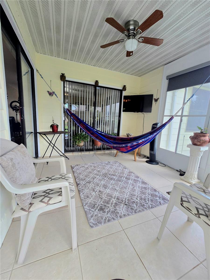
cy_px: 140
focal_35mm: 13
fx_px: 105
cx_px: 105
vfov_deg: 106.2
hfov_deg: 89.9
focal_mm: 2.2
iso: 125
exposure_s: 1/100
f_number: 2.2
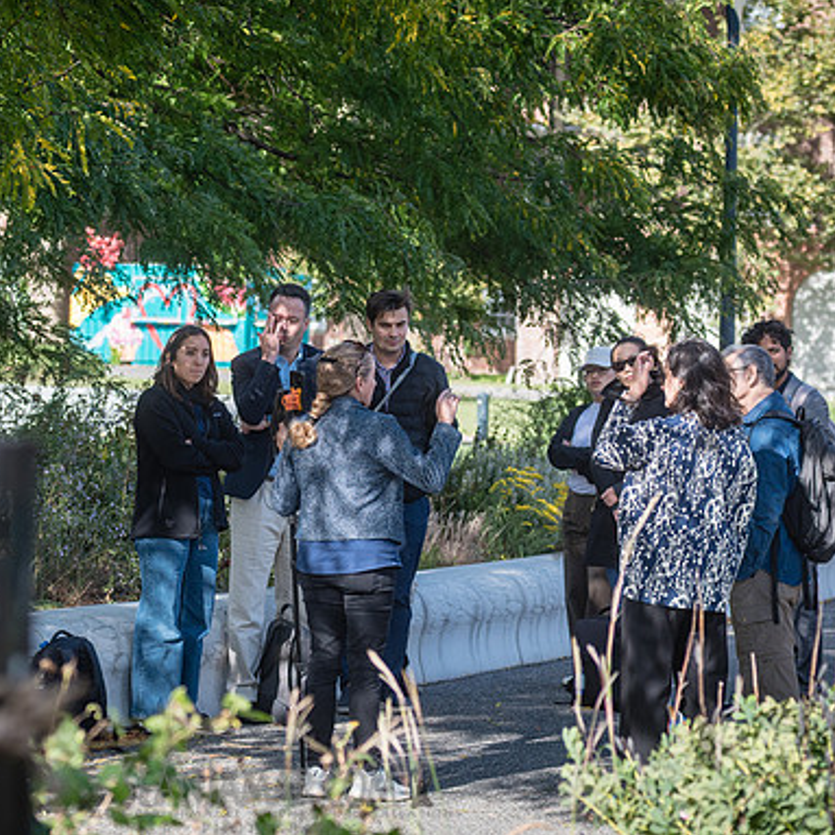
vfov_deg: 13.3
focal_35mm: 131
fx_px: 3575
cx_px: 340
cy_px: 444
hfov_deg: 13.3
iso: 250
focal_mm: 80
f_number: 4
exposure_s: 1/640
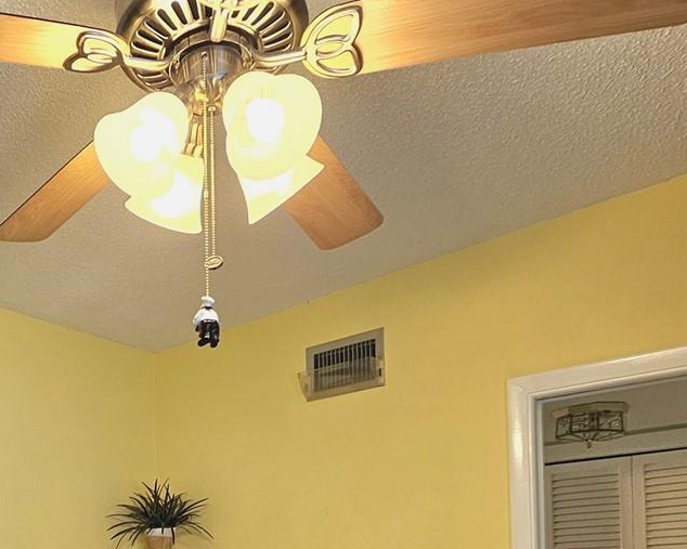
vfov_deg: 39.9
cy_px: 557
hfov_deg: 50.9
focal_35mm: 32
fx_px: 651
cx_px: 103
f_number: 2.2
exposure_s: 1/60.2
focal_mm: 2.2
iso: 125
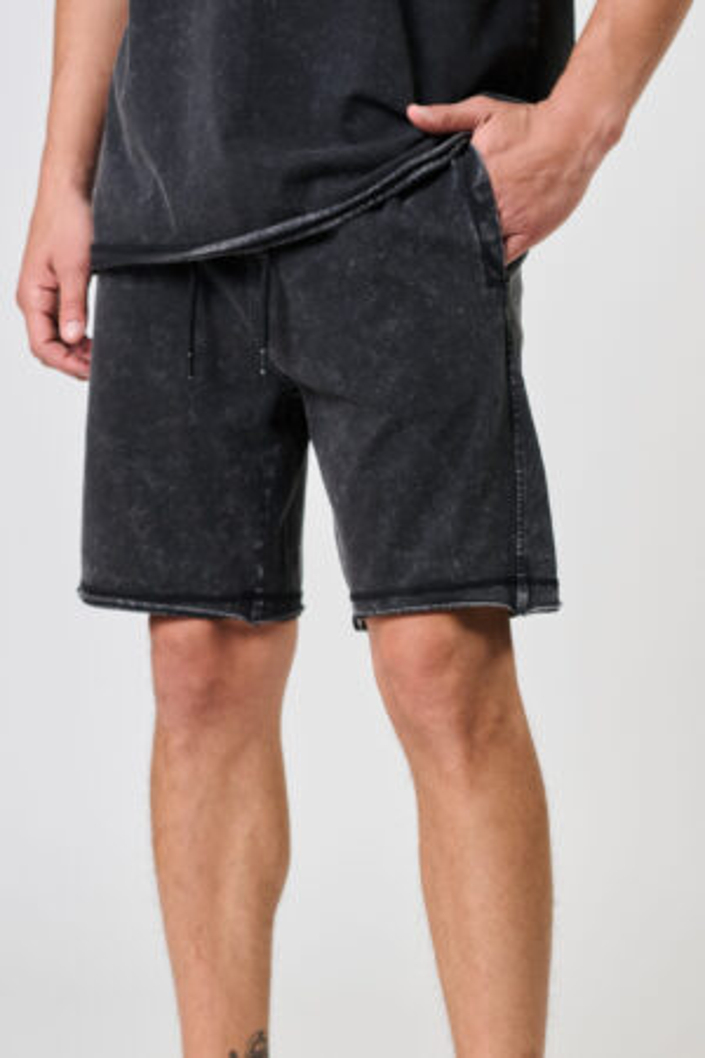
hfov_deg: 10.8
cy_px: 529
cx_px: 352
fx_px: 3730
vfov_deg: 16.1
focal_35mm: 127
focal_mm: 85
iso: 320
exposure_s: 1/200
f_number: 5
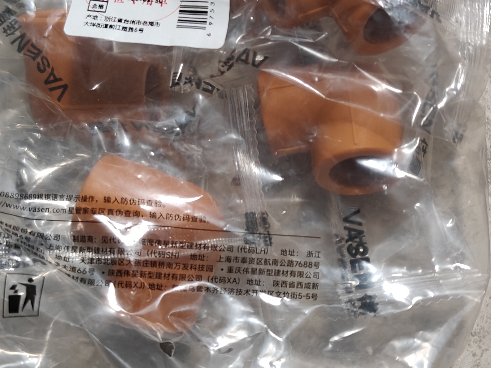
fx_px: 879
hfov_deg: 30.7
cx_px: 359
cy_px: 149
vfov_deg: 23.6
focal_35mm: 62
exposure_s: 1/50
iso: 640
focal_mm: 5.59
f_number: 1.8
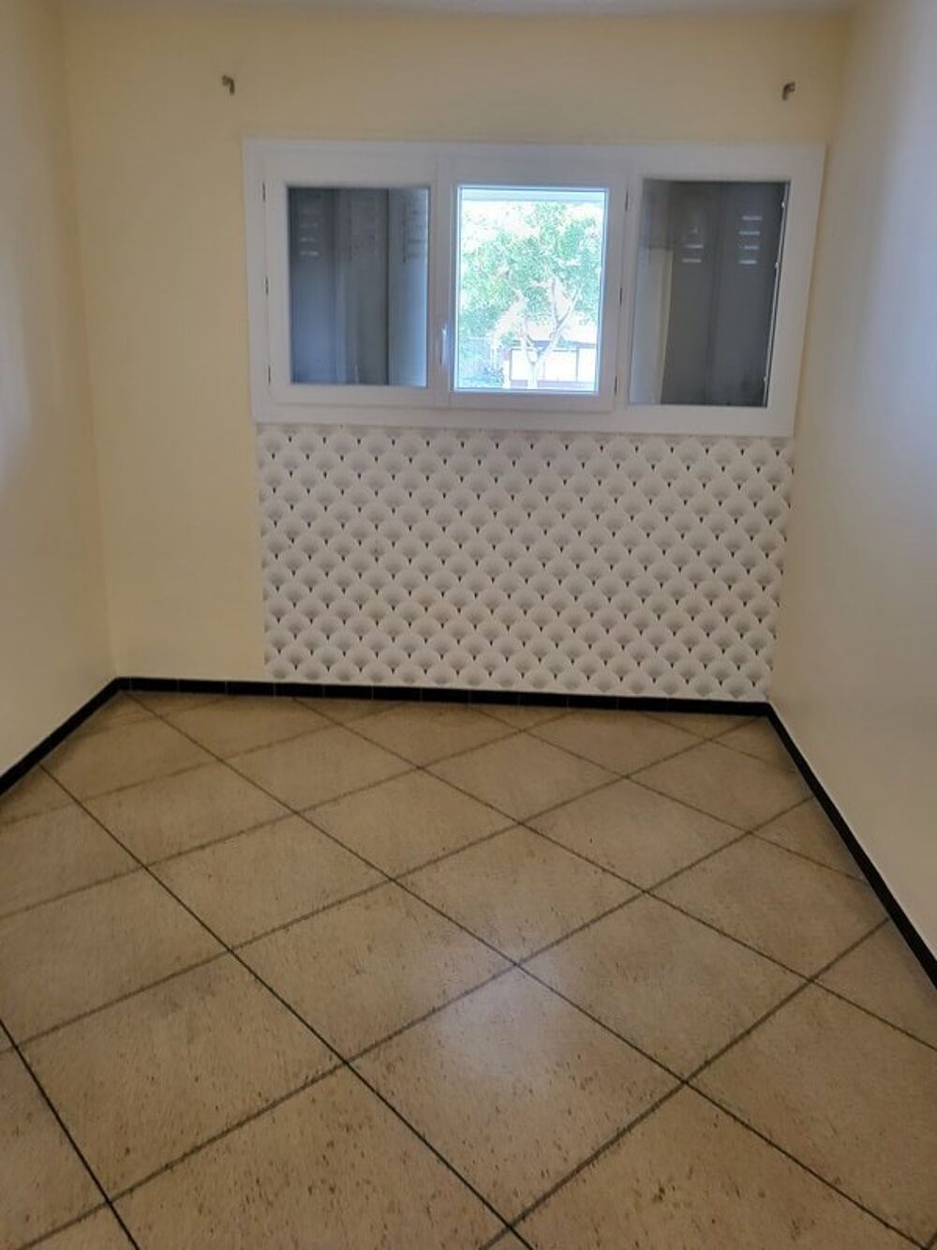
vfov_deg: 67.3
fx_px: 938
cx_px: 468
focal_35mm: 26
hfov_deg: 53.1
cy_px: 625
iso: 400
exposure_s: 1/50
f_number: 1.8
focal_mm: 4.25
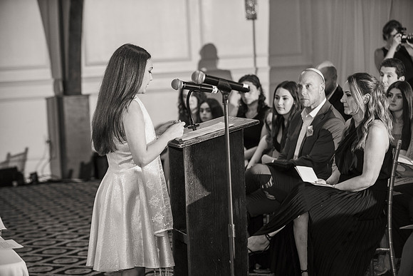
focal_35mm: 98
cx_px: 206
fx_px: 1124
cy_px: 138
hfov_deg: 20.8
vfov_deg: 14.0
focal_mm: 98
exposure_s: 1/125
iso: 800
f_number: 3.5
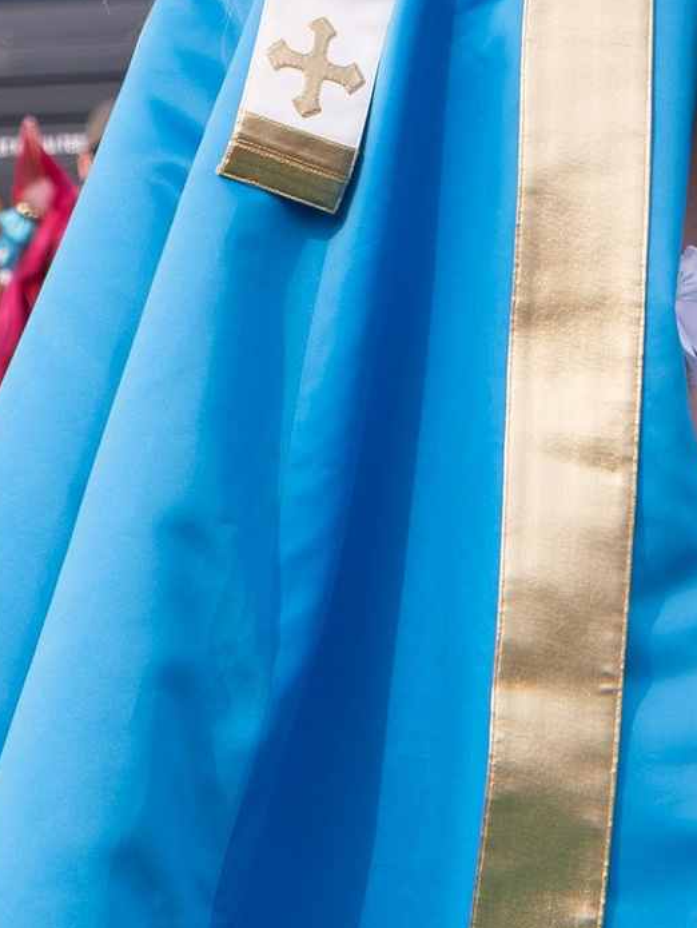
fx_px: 9683
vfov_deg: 5.4
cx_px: 729
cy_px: -797
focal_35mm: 361
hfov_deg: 4.1
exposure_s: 1/800
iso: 200
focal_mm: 45.5
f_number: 4
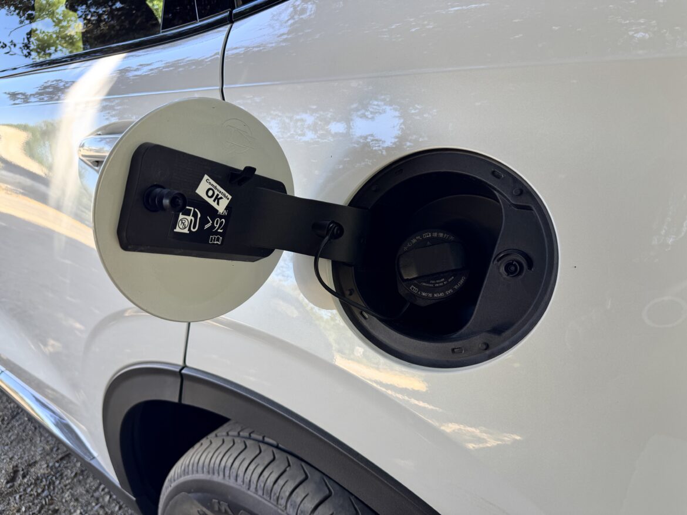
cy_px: 258
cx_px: 344
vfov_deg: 56.8
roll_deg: +1.9
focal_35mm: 24
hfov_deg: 71.6
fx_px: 476
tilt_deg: -20.8
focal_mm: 6.76
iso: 100
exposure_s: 1/121
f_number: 1.78
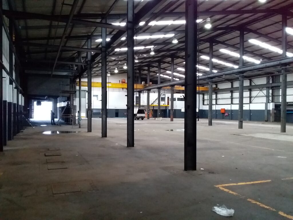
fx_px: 262
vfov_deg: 45.4
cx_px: 146
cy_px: 110
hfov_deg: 58.4
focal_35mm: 31
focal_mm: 3.3
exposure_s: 1/25
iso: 250
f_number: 2.2
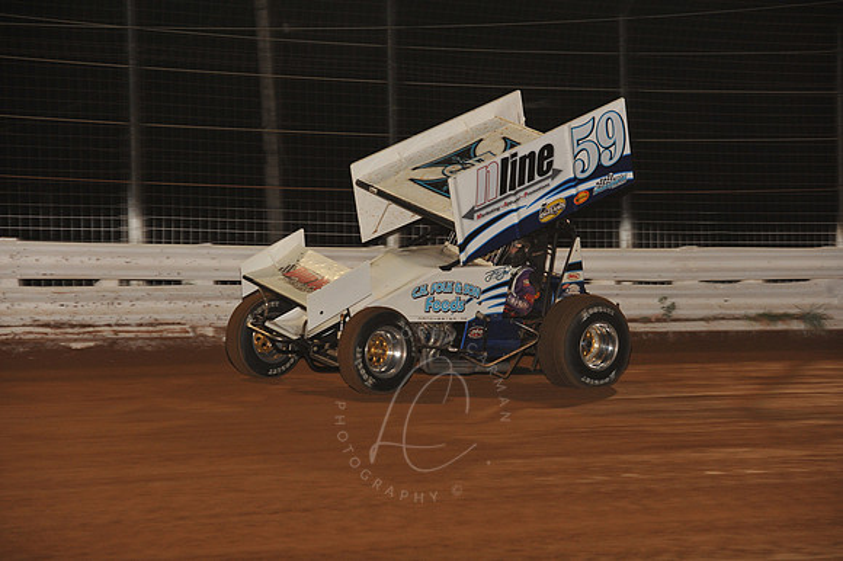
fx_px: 3393
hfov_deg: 14.2
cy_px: 280
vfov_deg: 9.5
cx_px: 422
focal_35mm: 145
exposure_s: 1/320
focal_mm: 145
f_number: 6.3
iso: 1250
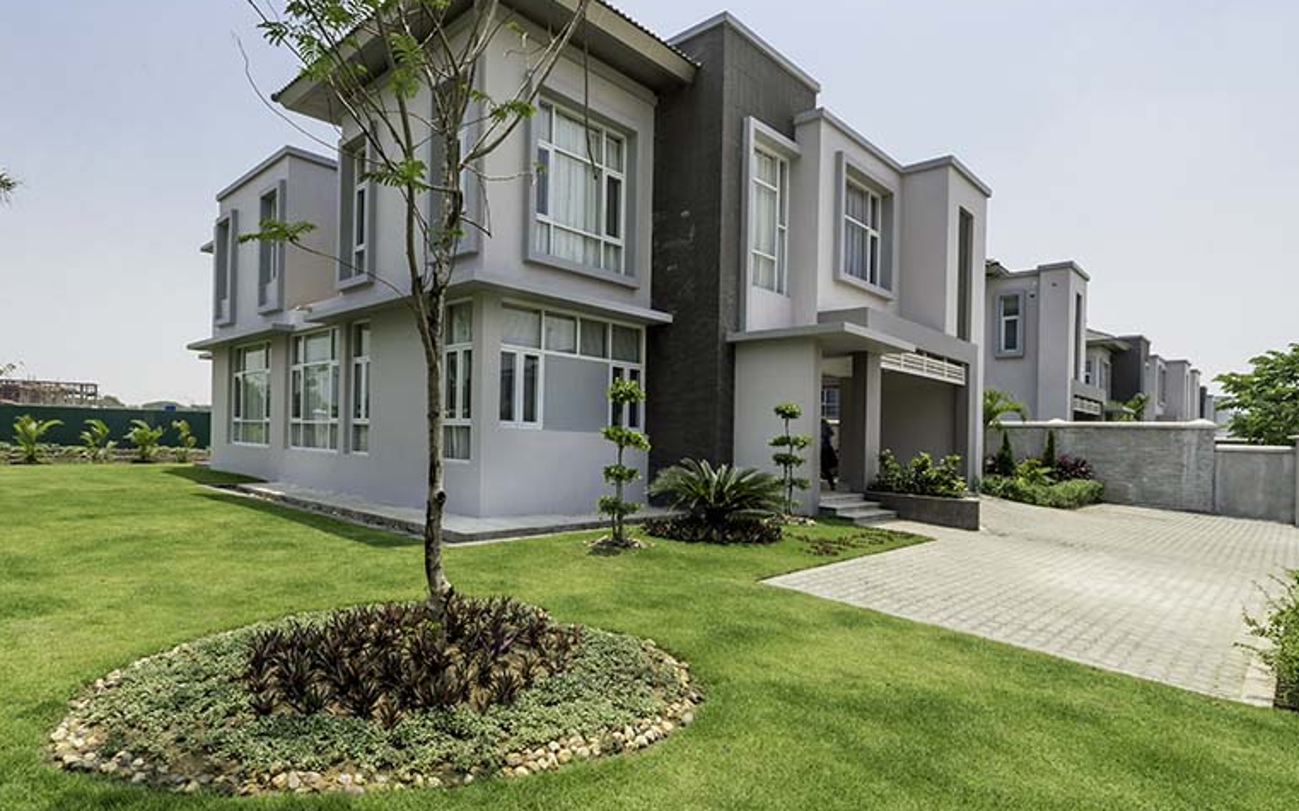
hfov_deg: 90.5
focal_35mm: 18
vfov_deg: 64.9
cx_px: 558
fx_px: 637
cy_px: 390
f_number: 18
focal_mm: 14
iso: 200
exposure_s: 1/200
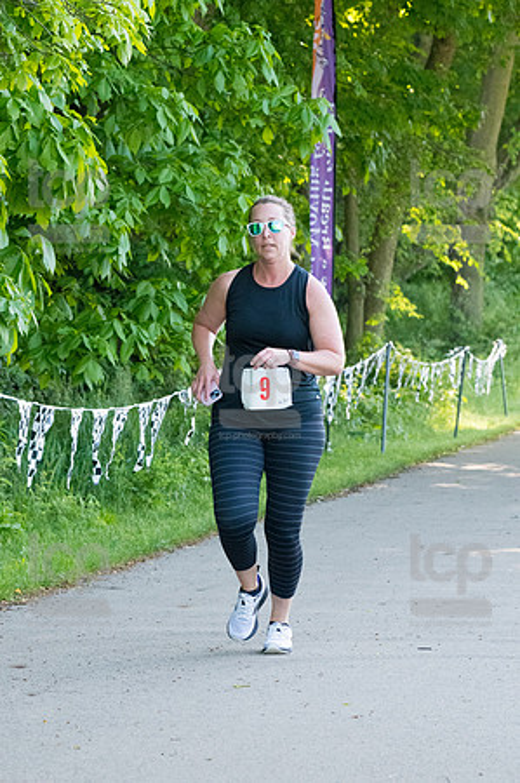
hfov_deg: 8.7
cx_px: 260
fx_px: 3409
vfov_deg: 13.1
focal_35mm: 157
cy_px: 392
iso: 4000
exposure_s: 1/1600
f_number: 5.6
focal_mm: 105
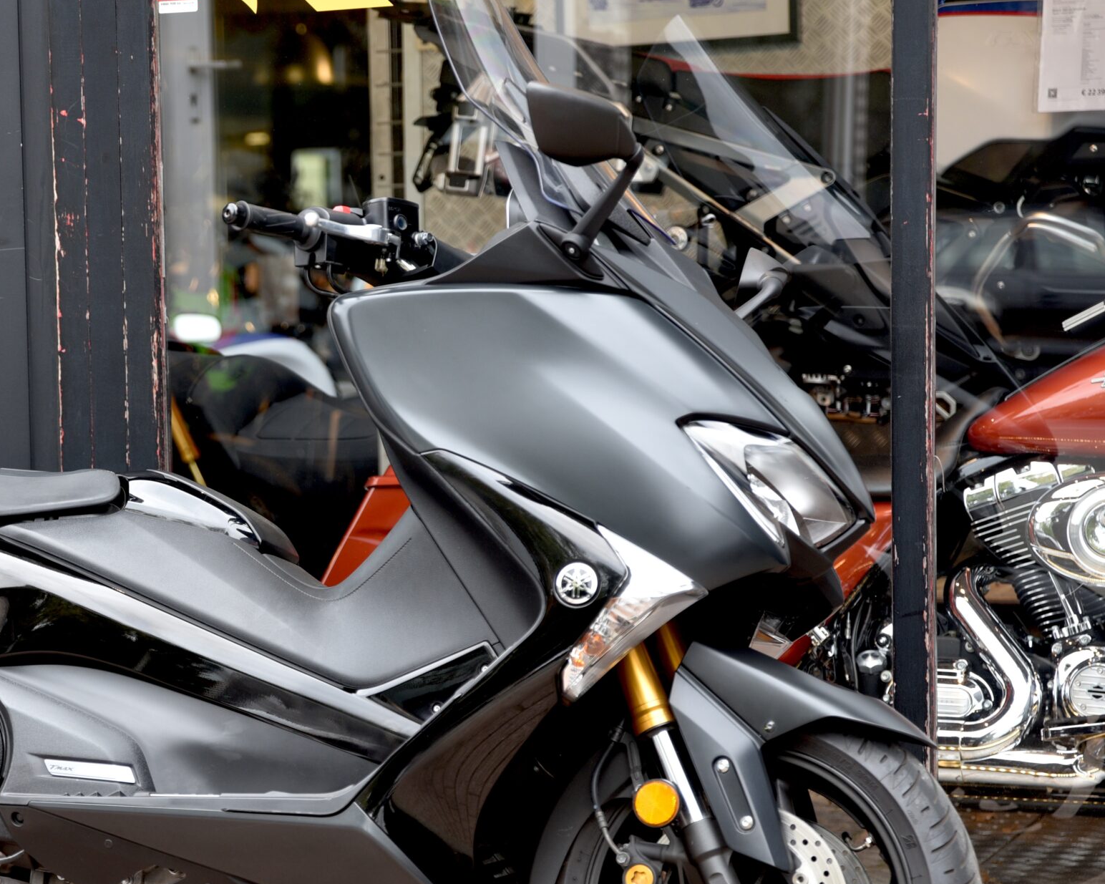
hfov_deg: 17.5
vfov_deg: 14.1
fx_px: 3564
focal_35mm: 109
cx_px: 235
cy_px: 539
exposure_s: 1/60
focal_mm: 70
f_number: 2.8
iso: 200
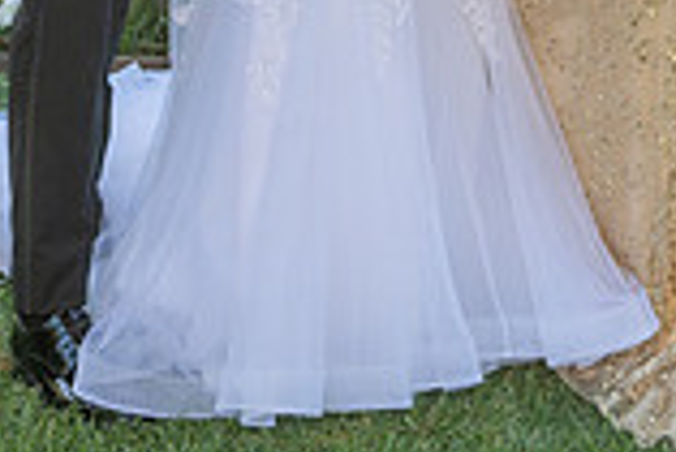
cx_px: 306
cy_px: -346
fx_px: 2500
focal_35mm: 133
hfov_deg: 15.4
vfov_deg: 9.8
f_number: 6.3
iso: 200
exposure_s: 1/200
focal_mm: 32
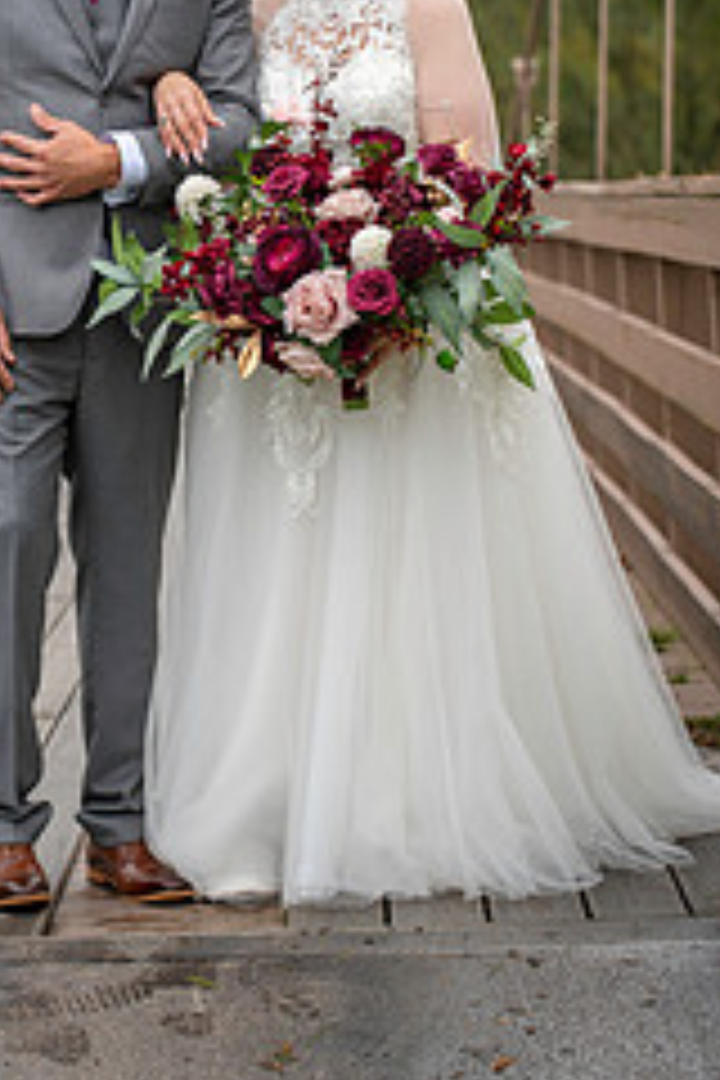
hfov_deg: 10.4
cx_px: 92
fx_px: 3930
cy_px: 248
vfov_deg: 15.6
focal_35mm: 131
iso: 80
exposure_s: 1/125
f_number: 3.2
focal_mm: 70
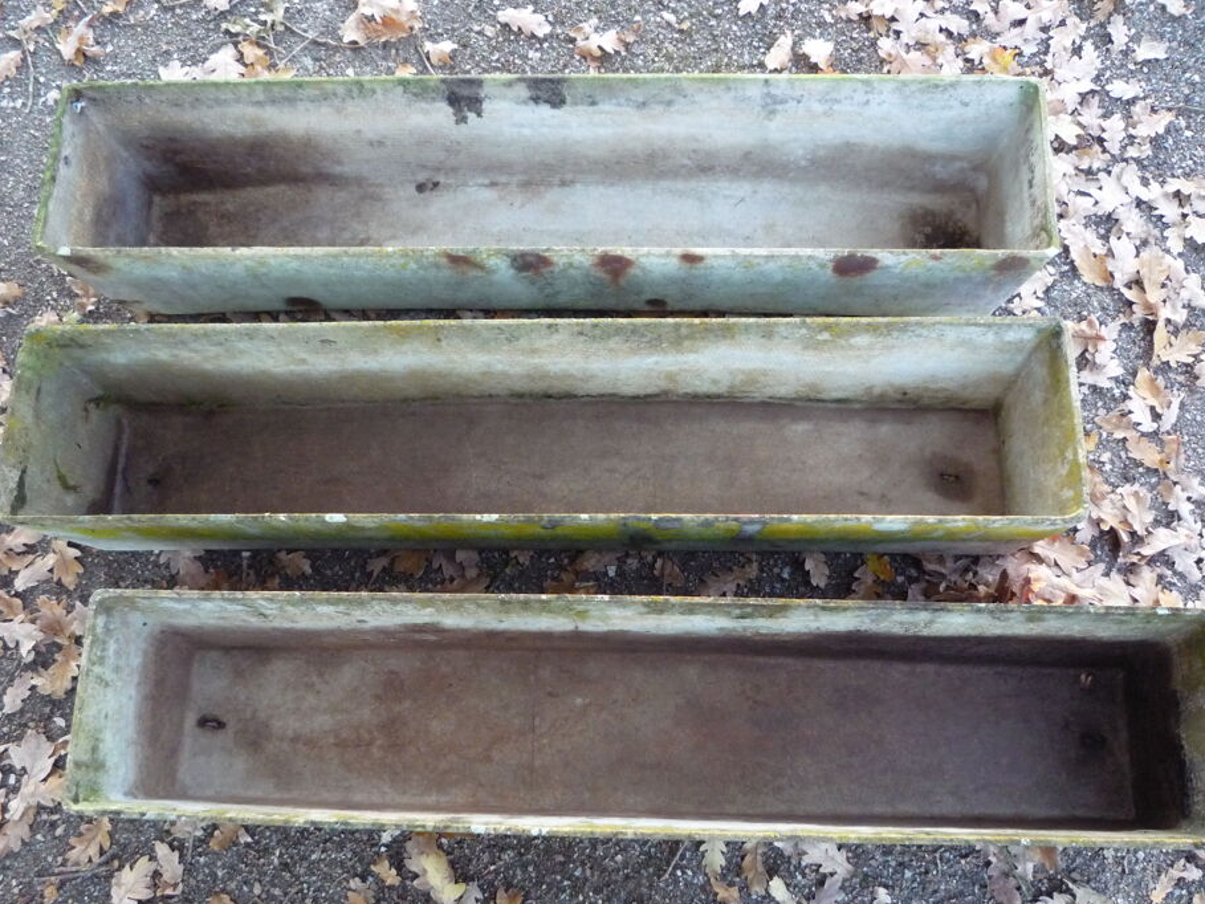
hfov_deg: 55.3
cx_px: 630
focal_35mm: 33
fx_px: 1149
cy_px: 496
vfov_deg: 42.9
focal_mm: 5.2
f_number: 3.3
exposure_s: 1/30
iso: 400
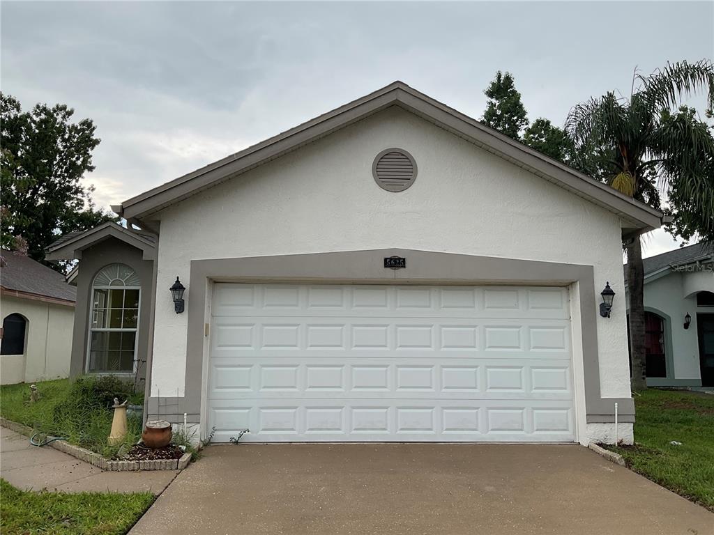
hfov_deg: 61.7
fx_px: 598
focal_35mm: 29
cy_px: 268
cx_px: 357
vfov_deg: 48.2
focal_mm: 3
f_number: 1.8
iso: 16
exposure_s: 1/642
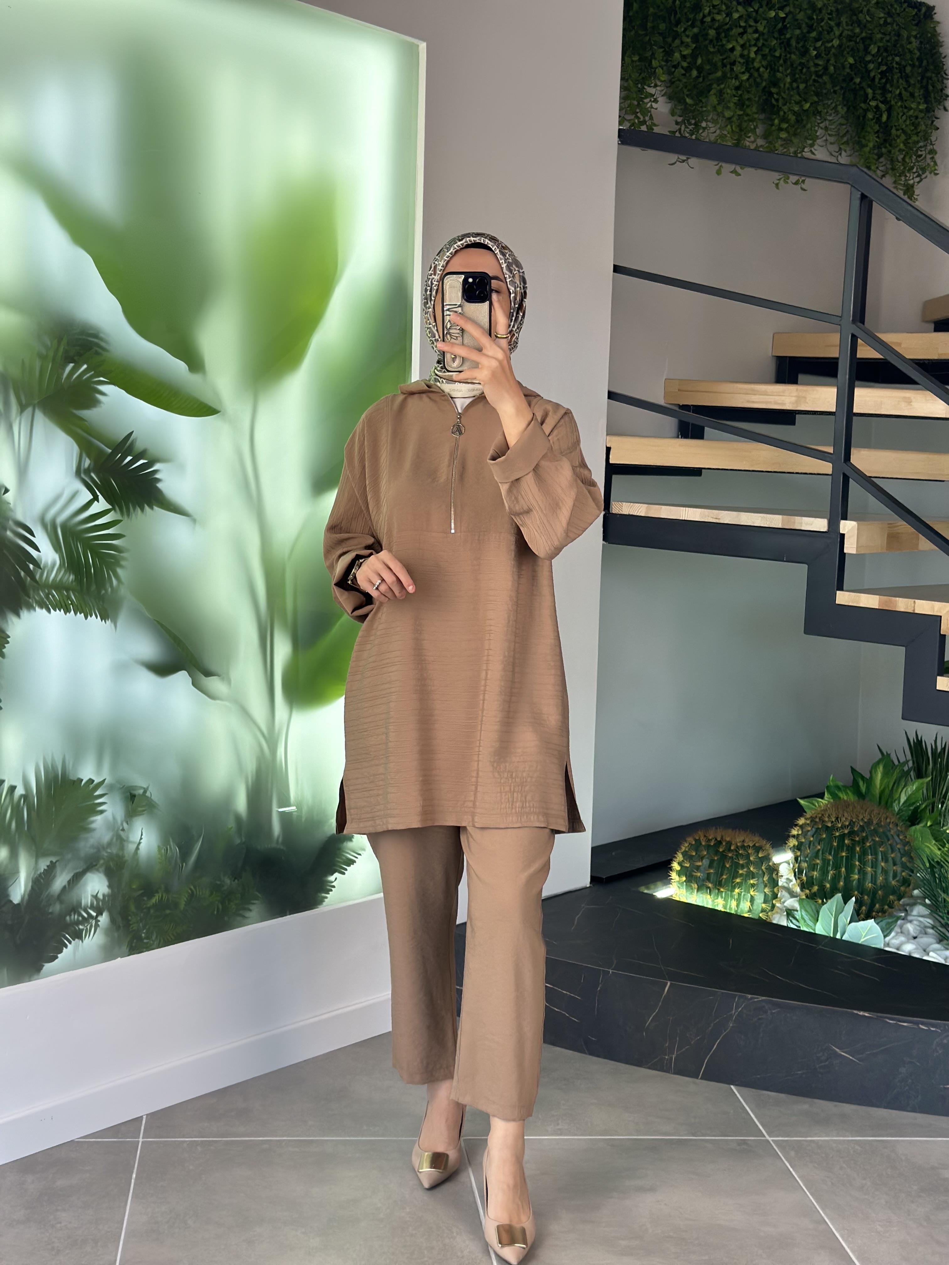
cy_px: 632
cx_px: 474
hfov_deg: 30.3
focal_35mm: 48
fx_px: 1755
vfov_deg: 39.7
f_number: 1.78
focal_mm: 6.86
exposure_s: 1/327
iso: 80
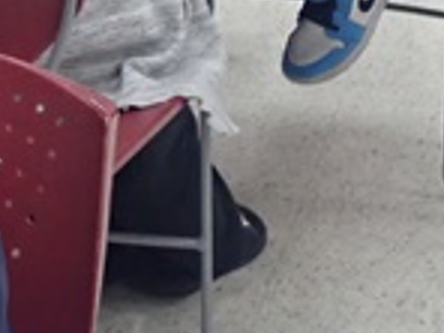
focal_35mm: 203
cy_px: -32
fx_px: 2604
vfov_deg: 7.3
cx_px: -543
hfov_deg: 9.0
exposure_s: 1/100
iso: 500
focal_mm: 7.34
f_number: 2.8
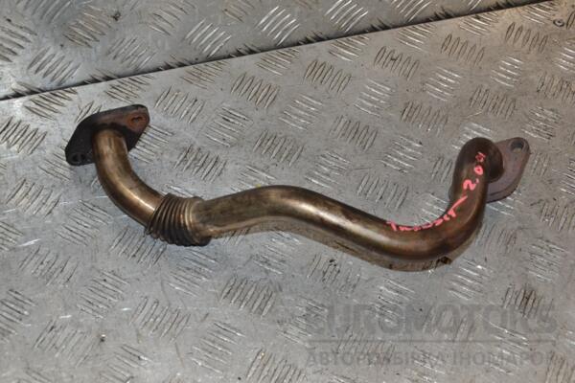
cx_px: 288
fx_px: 910
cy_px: 192
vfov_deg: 23.8
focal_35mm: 57
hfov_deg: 35.1
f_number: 7.1
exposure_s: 1/200
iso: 800
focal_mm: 38
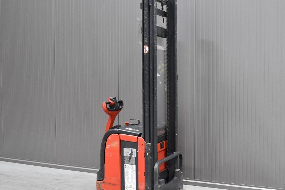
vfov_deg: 28.8
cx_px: 161
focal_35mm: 47
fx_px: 370
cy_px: 104
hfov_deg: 42.1
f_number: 5
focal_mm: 21
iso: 1600
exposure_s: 1/50
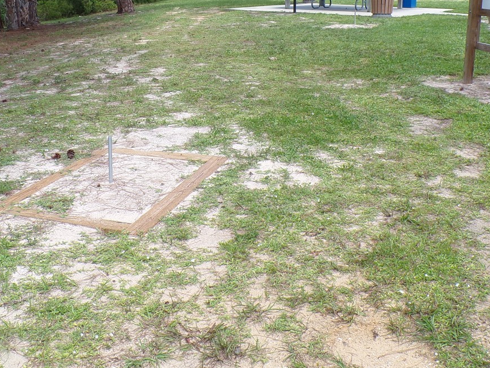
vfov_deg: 32.6
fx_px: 623
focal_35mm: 44
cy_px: 117
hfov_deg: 42.9
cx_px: 253
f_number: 4.4
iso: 100
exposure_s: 1/220
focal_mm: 4.3
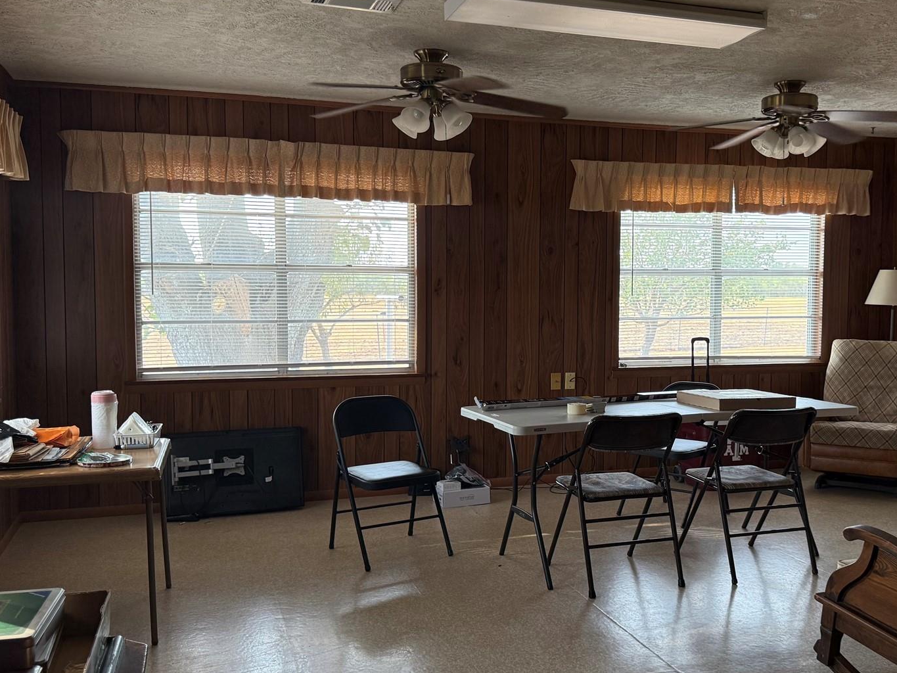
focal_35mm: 36
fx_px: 933
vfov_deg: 39.7
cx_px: 545
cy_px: 339
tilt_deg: -2.8
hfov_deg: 51.0
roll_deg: +0.4
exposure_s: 1/139
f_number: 1.78
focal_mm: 6.76
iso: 200
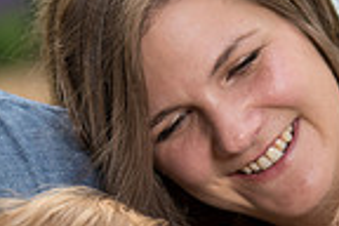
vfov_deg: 2.5
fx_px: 5132
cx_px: 186
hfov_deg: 3.8
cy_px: 418
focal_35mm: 545
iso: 100
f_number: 4
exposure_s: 1/250
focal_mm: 135
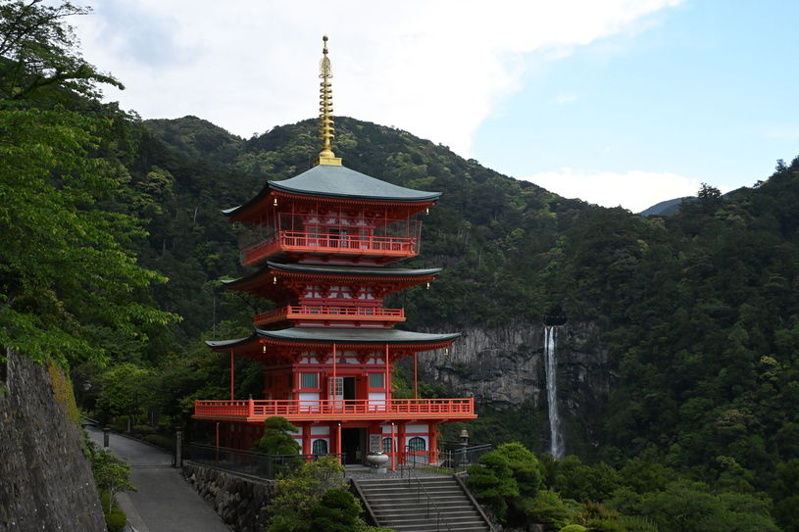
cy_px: 266
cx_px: 400
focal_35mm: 49
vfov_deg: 27.6
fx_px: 1082
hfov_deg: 40.5
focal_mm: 32.5
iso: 2000
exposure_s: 1/4000
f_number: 5
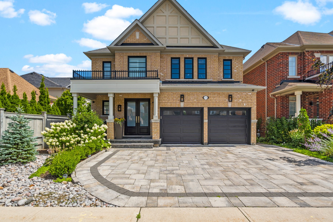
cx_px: 165
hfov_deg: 90.0
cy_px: 102
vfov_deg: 67.3
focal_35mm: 18
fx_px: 166
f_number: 9
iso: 100
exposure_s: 1/100
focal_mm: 16
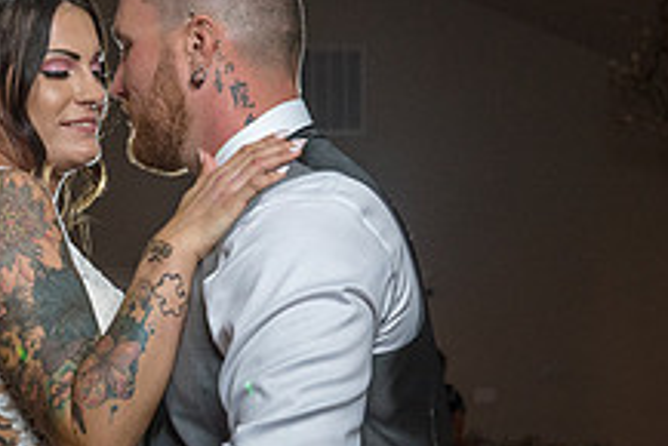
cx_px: 225
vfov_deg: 9.9
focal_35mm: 139
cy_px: 254
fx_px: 2581
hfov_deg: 14.7
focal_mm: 46
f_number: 5.6
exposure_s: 1/200
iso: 2000
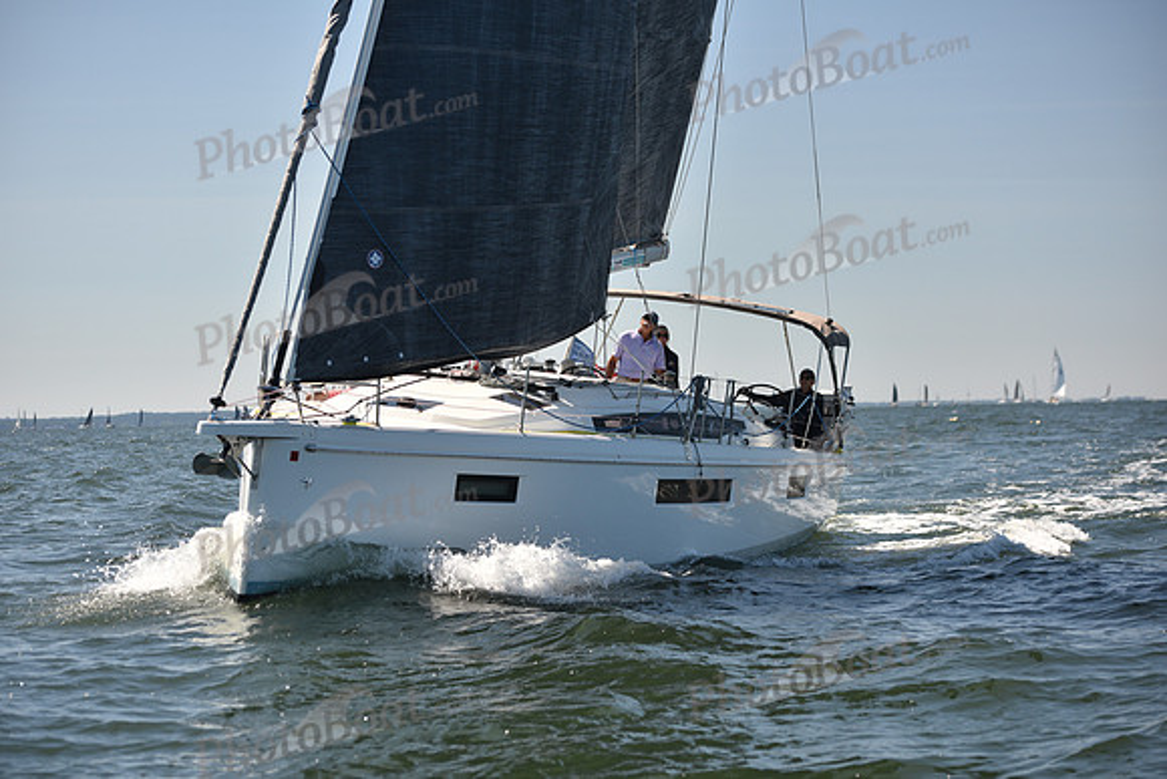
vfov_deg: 14.9
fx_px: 2983
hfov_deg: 22.1
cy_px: 390
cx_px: 584
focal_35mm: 92
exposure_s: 1/1250
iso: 250
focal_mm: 92
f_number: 3.5
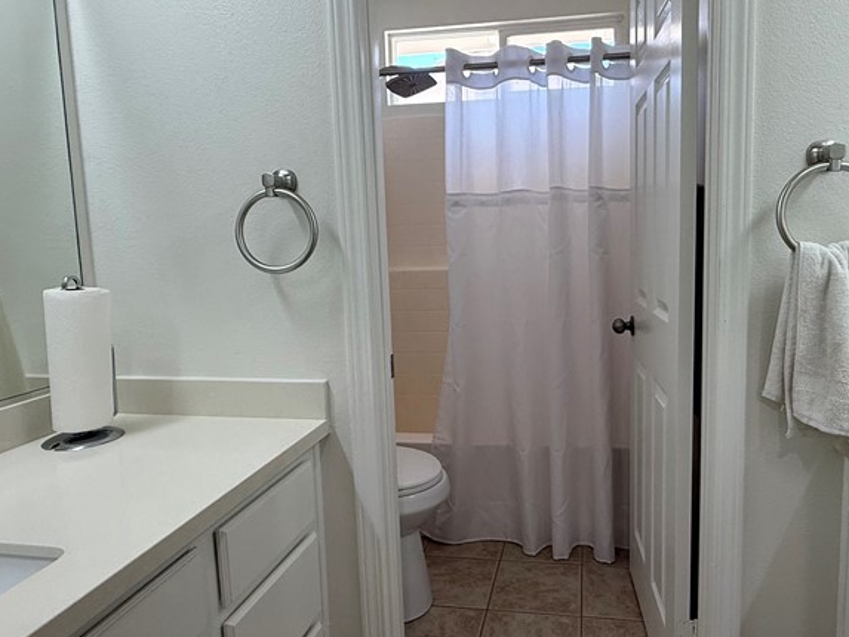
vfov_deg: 54.9
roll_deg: +2.6
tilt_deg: -6.4
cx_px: 490
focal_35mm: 25
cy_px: 308
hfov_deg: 69.0
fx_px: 613
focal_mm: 2.22
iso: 160
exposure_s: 1/120
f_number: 2.2
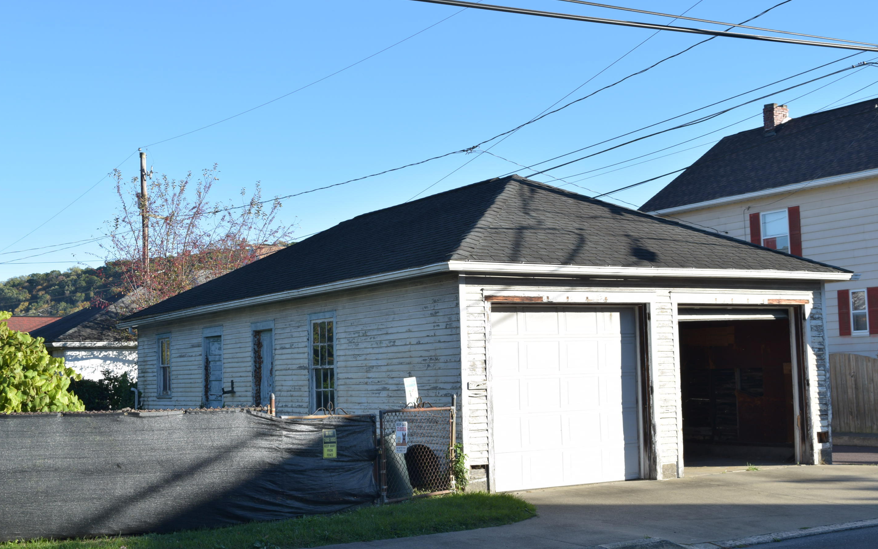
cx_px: 445
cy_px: 279
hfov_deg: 40.6
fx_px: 1185
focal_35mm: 50
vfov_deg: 26.1
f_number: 10
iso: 100
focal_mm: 31
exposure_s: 1/100
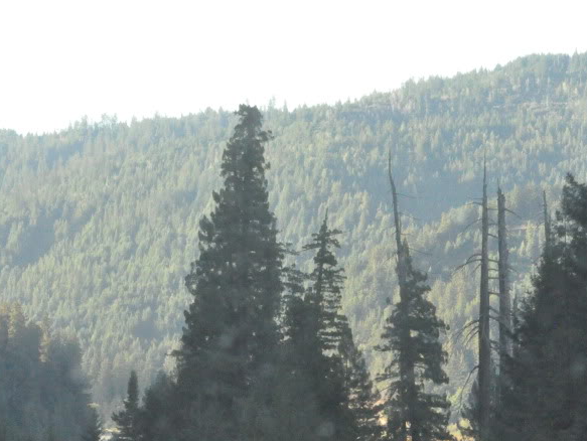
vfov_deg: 8.4
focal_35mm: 177
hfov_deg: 11.1
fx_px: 3003
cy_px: 293
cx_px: 167
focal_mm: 70
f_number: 22
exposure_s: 1/200
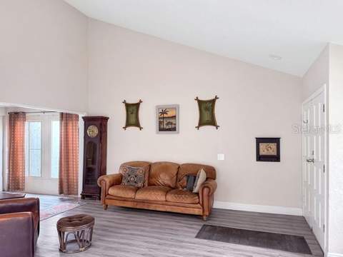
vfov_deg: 56.8
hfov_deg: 71.6
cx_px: 172
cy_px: 128
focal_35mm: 24
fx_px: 238
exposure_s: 1/128
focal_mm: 6.76
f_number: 1.78
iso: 200
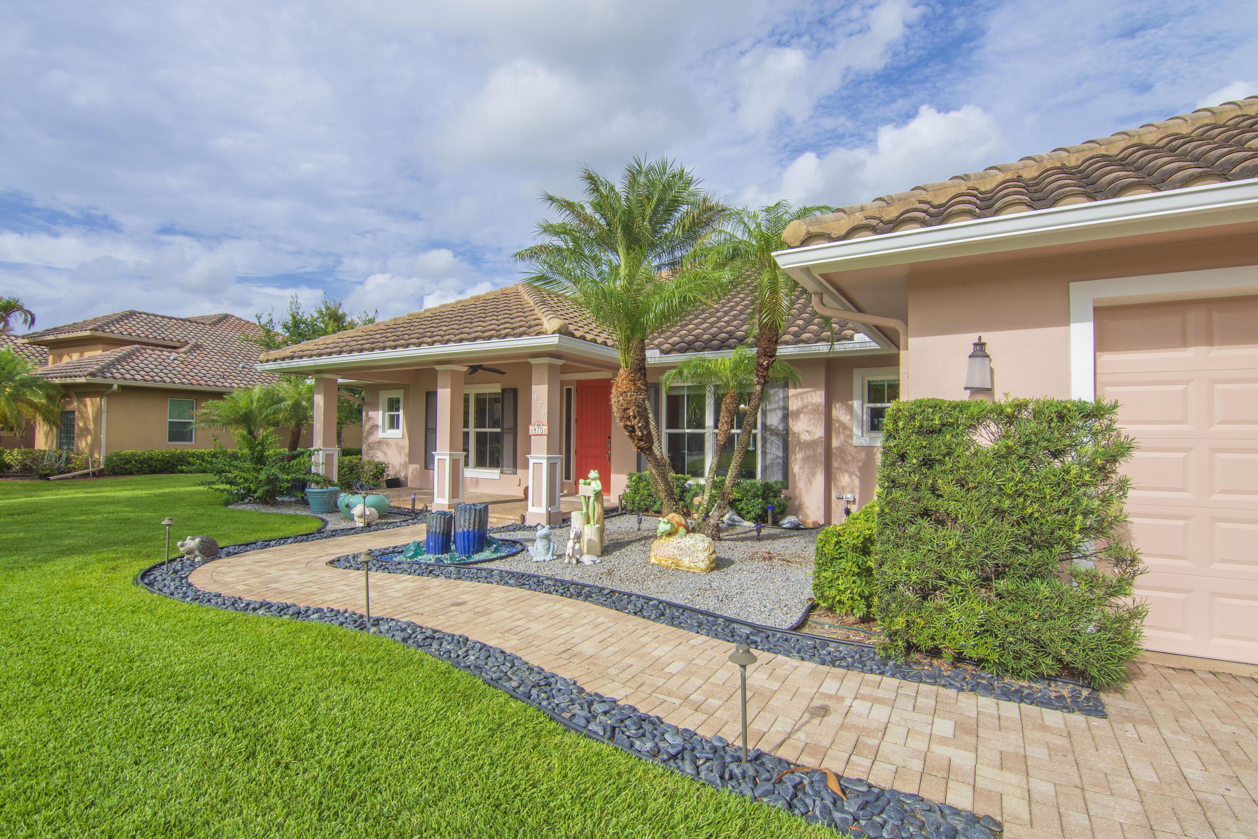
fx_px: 577
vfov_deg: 72.1
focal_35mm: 16
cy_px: 420
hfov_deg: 95.0
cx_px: 629
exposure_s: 1/500
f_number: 8
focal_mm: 11
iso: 200
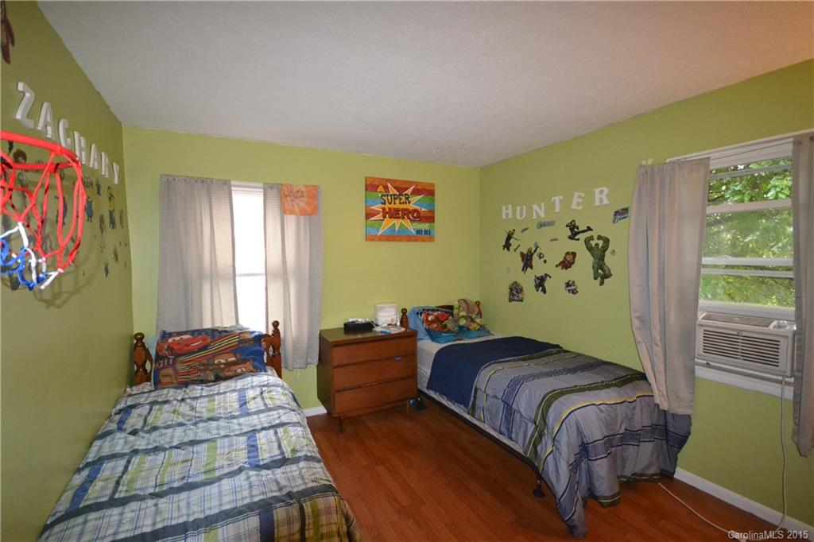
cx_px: 407
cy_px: 271
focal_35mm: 15
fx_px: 339
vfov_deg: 77.3
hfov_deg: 100.4
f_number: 4
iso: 3200
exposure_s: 1/60
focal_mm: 10
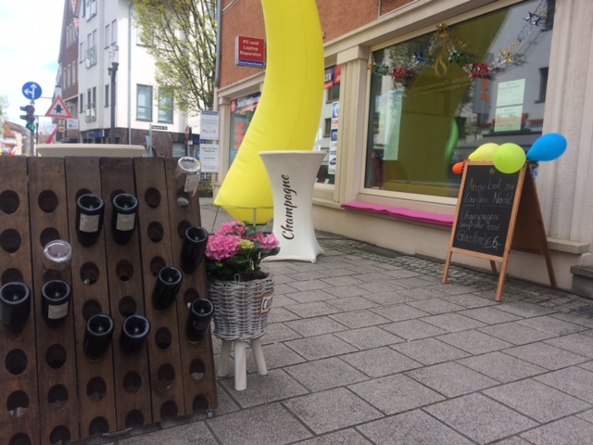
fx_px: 497
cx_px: 296
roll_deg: -1.8
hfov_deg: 61.7
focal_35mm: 29
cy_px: 222
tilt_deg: -6.1
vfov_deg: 48.2
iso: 32
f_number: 2.2
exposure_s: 1/873
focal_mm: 4.15
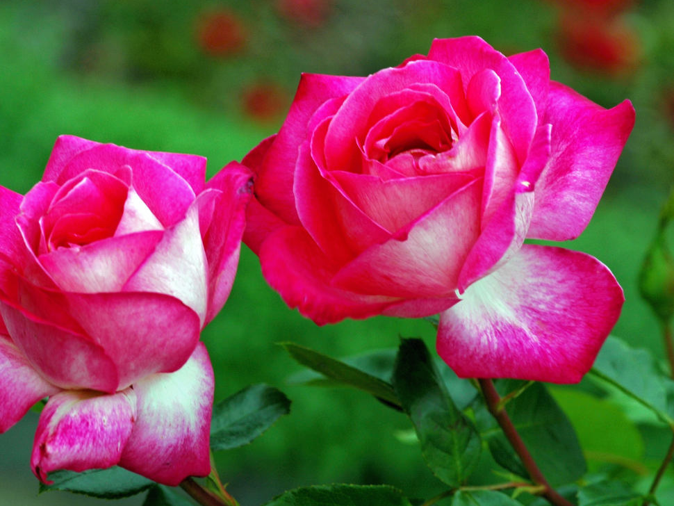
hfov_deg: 11.5
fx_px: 3341
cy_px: 253
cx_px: 293
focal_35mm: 172
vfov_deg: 8.7
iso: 400
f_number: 10
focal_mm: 105
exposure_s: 1/200
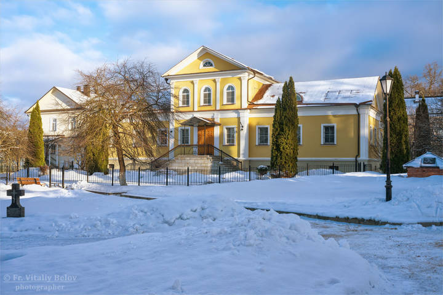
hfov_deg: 50.7
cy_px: 148
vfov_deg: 35.1
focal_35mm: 38
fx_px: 468
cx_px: 222
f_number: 8
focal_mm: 38
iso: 100
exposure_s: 1/320
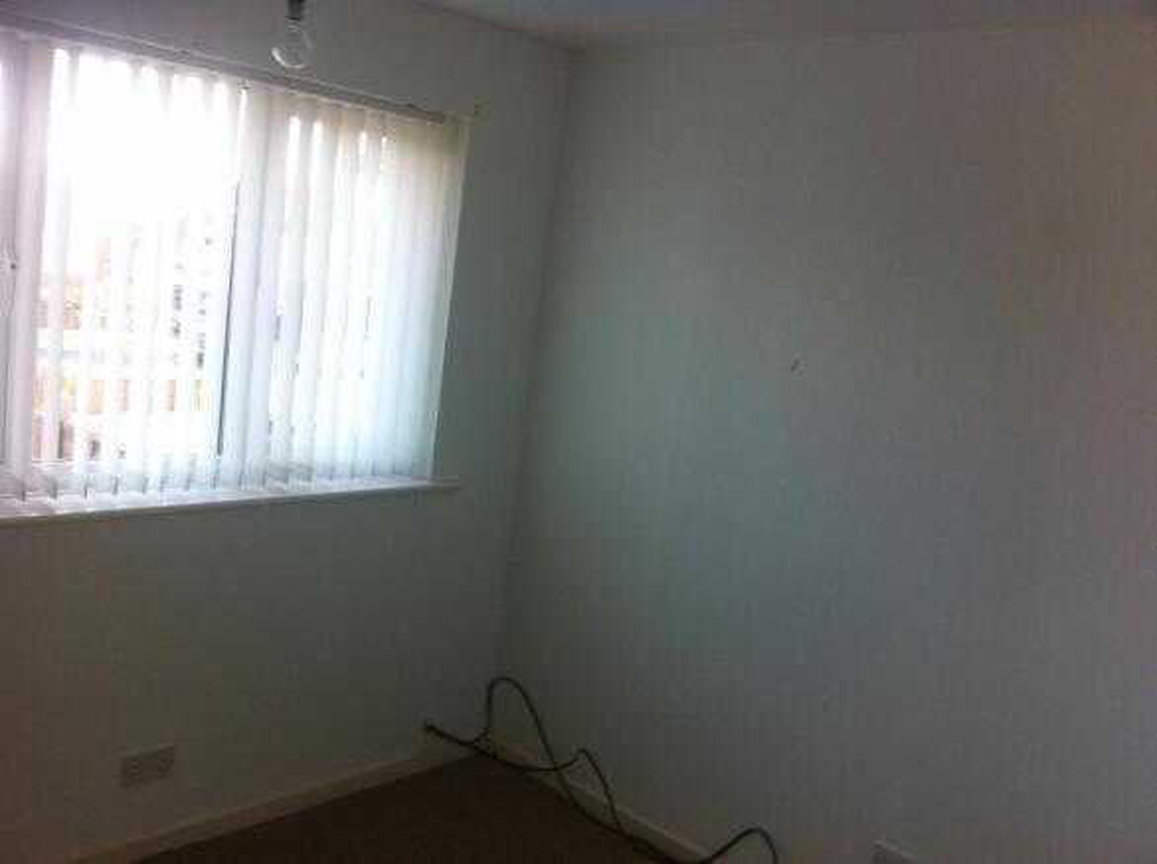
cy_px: 432
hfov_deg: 52.7
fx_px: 1168
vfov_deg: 40.6
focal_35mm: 35
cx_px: 578
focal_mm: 3.85
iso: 100
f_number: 2.8
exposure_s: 1/30
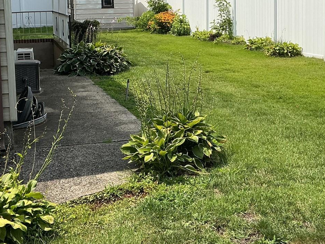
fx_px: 591
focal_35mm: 63
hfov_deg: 30.7
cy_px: 69
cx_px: 146
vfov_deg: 23.1
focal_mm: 3
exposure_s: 1/2058
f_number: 1.8
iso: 25
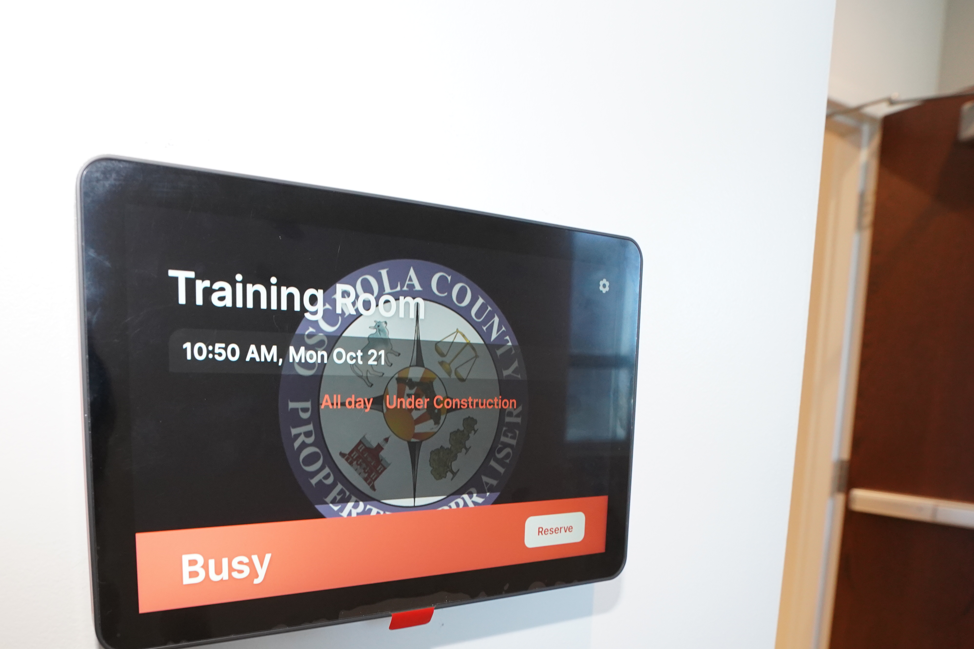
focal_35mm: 24
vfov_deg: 50.9
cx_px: 387
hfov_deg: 72.9
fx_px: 649
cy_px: 485
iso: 2500
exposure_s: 1/80
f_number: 6.3
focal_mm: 16
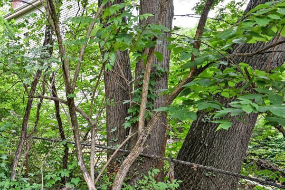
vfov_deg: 37.1
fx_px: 277
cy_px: 138
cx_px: 2
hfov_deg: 46.1
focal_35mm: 35
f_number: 4.5
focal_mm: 14
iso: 200
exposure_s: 1/80
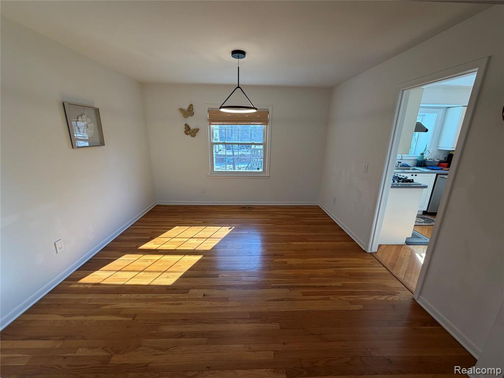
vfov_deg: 85.7
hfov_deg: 102.1
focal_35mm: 14
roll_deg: -1.0
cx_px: 252
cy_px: 189
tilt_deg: -15.7
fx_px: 204
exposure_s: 1/120
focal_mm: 2.22
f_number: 2.2
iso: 50
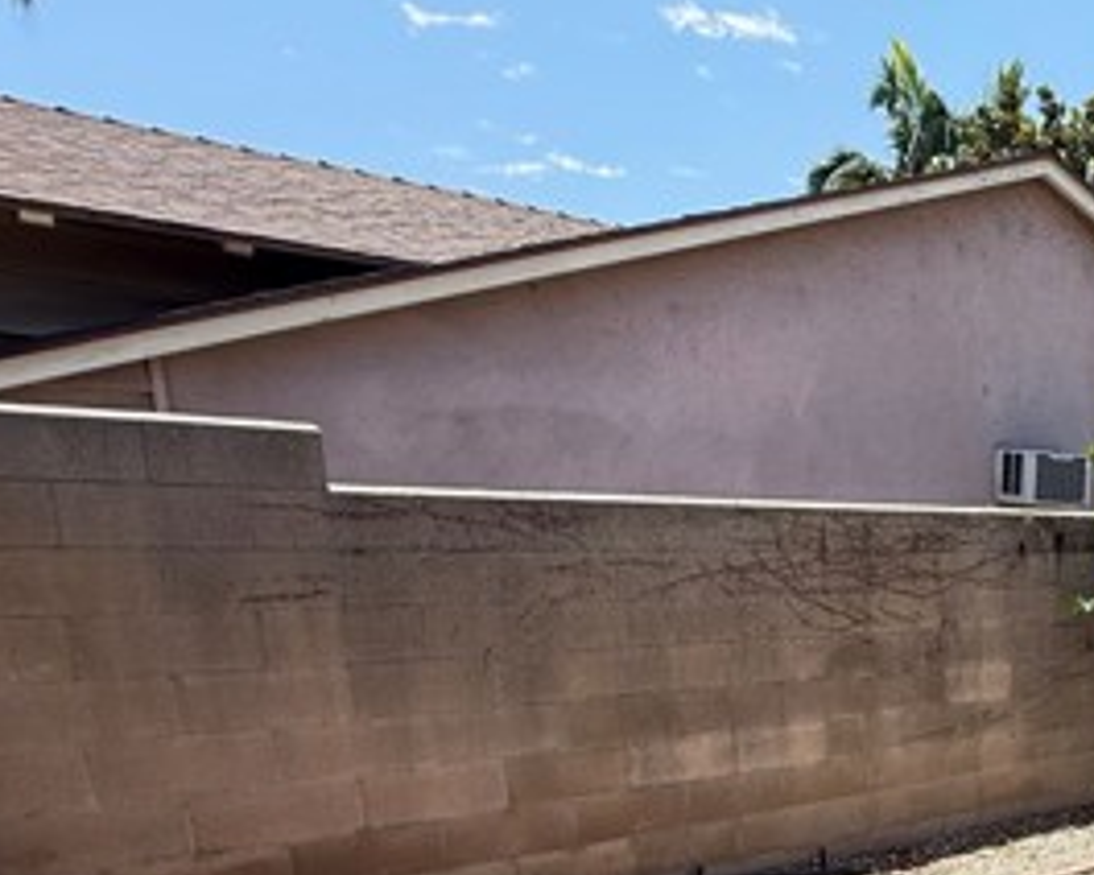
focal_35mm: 33
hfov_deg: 44.2
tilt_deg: -8.2
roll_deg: -0.2
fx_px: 1068
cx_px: 1148
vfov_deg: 42.3
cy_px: 714
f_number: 2.2
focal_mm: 2.22
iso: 50
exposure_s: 1/498
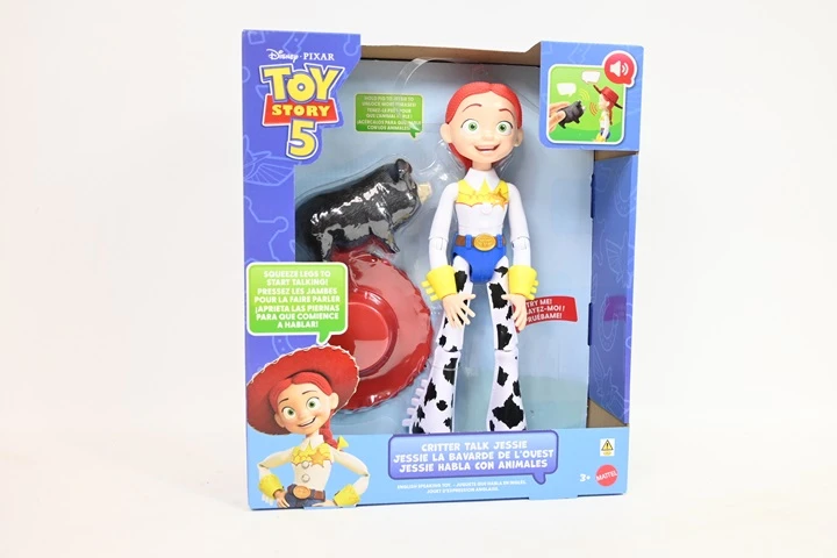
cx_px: 418
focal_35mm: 33
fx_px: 767
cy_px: 279
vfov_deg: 40.0
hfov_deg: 57.2
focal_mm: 22
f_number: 4
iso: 500
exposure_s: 1/125
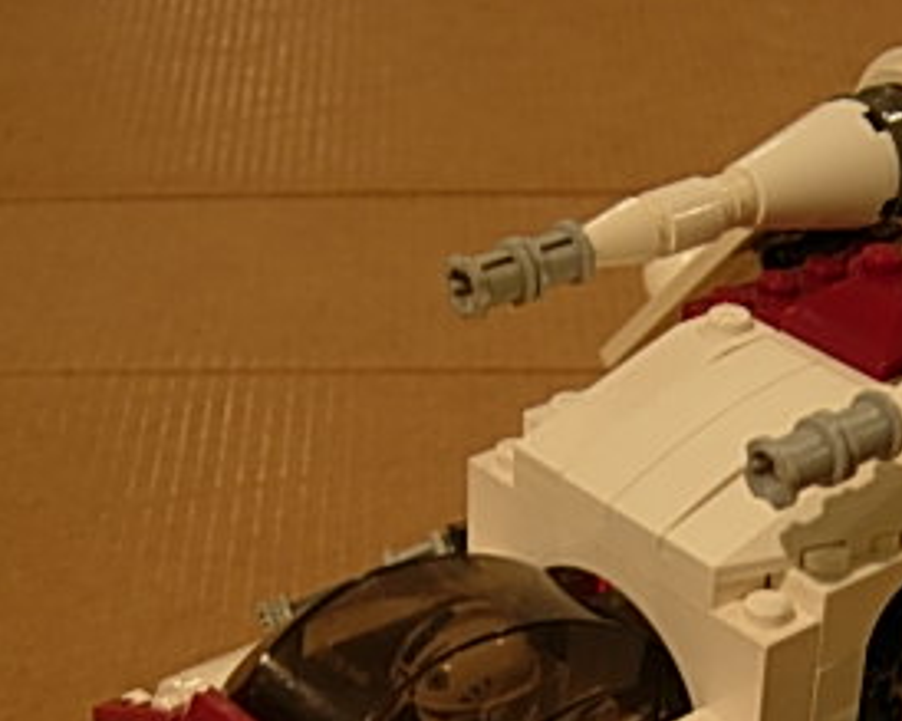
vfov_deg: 18.3
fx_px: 2188
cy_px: 698
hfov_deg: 22.7
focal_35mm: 82
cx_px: 807
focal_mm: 7.5
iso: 50
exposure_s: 1/5.3
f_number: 2.7
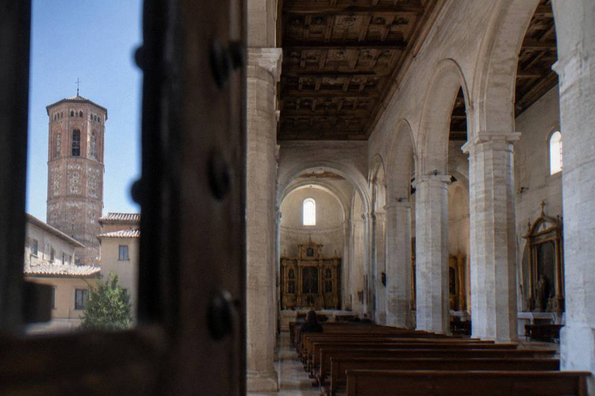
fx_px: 661
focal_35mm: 40
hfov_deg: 48.5
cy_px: 198
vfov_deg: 33.4
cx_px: 298
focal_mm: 40
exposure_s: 1/80
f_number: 11
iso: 320
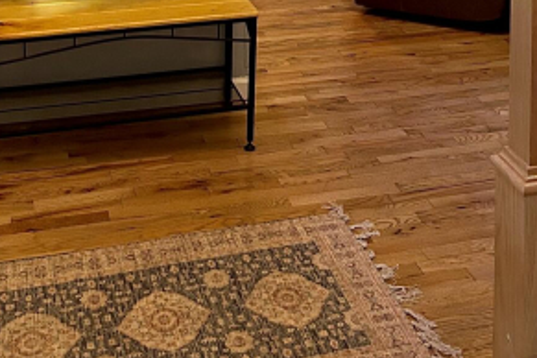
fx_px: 925
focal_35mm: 62
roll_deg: -0.6
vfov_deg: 18.3
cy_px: -243
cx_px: 277
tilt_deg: -4.1
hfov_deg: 32.4
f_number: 1.5
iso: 500
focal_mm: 5.7
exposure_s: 1/40
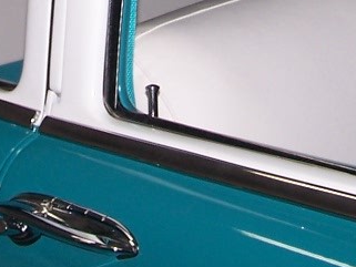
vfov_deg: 10.2
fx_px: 1461
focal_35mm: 142
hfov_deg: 13.8
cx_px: 90
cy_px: -86
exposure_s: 1/60
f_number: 2.8
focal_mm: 6.3
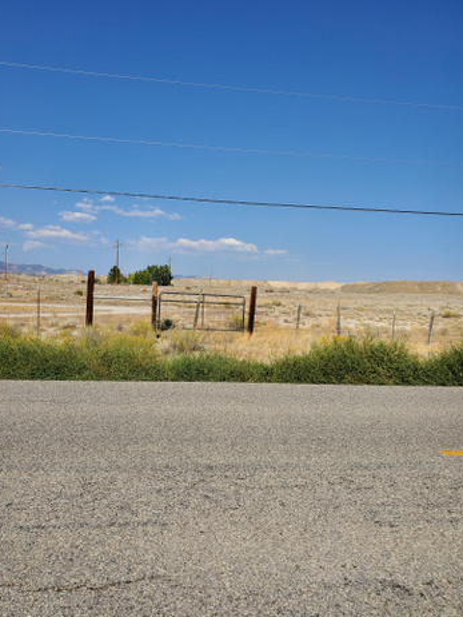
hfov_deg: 51.4
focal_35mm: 27
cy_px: 307
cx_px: 231
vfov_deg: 65.3
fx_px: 481
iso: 50
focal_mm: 4.3
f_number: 2.4
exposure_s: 1/2333
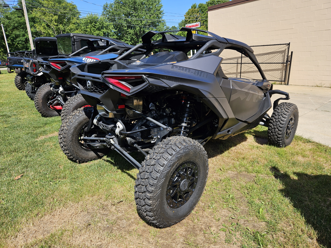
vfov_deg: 58.9
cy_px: 124
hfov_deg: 73.9
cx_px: 166
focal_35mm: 23
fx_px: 220
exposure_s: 1/1096
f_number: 1.8
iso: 25
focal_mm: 5.4
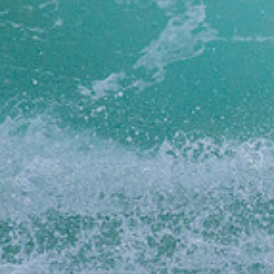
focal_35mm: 3307
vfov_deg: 0.5
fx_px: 29615
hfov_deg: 0.5
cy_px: 6
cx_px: 594
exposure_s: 1/2000
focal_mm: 800
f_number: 11
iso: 2800
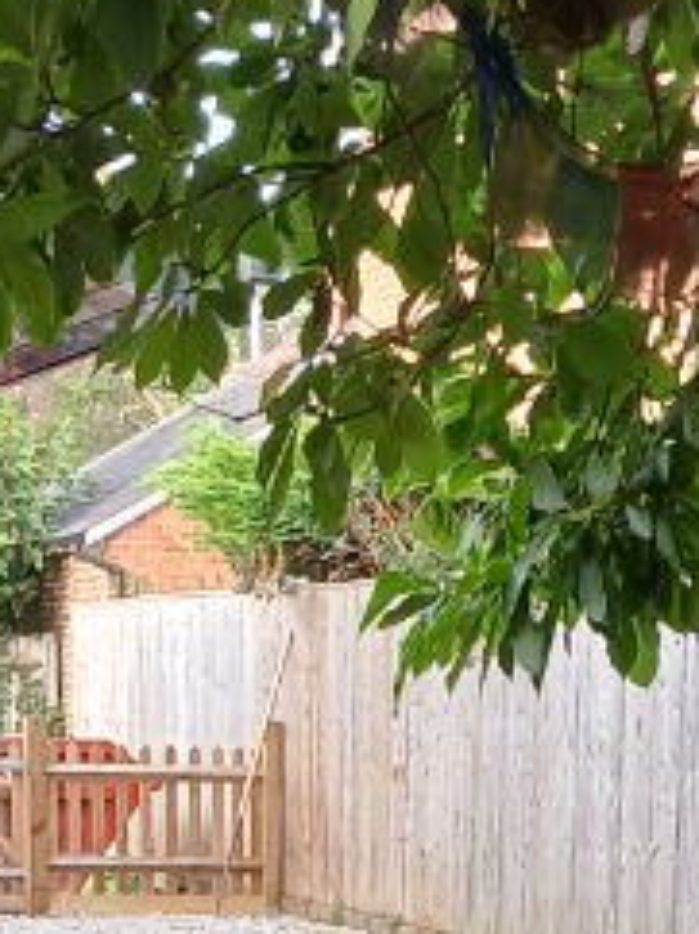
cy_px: 1733
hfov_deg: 11.5
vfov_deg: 13.6
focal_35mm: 129
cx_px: 479
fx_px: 3479
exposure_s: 1/50
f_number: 1.8
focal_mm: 3.98
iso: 32
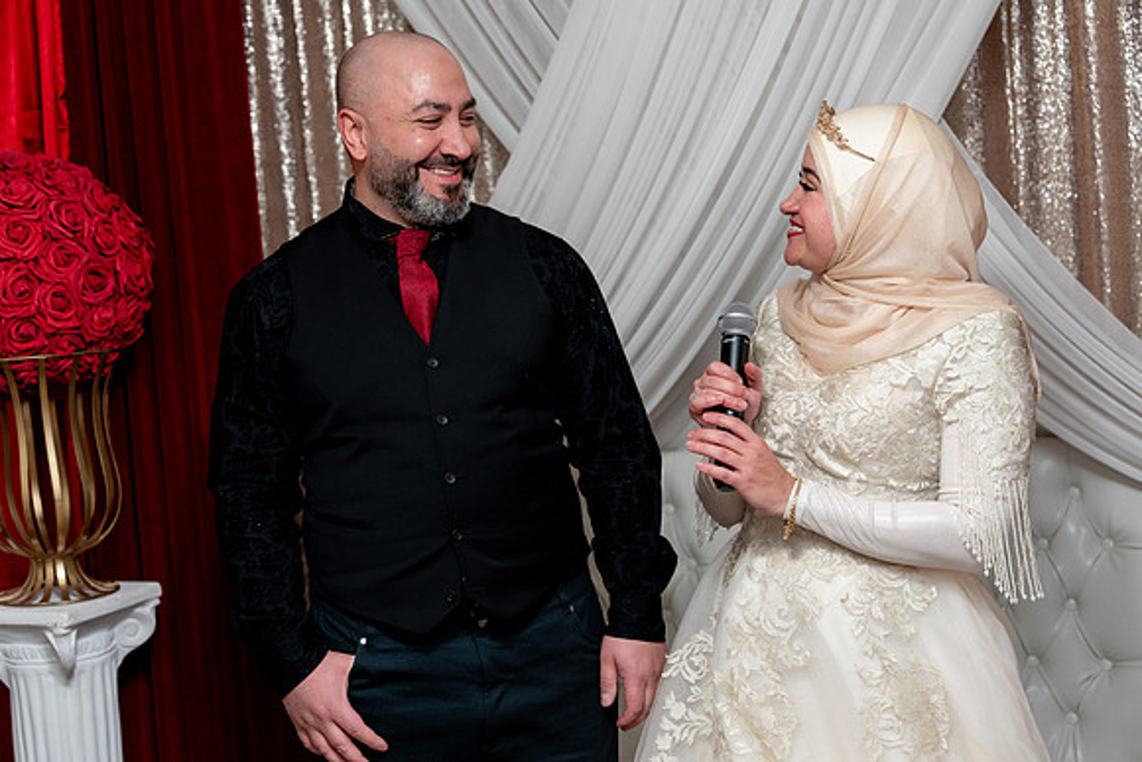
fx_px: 1777
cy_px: 381
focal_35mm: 56
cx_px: 571
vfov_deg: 24.2
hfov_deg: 35.6
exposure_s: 1/160
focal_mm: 56
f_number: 2.8
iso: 1600
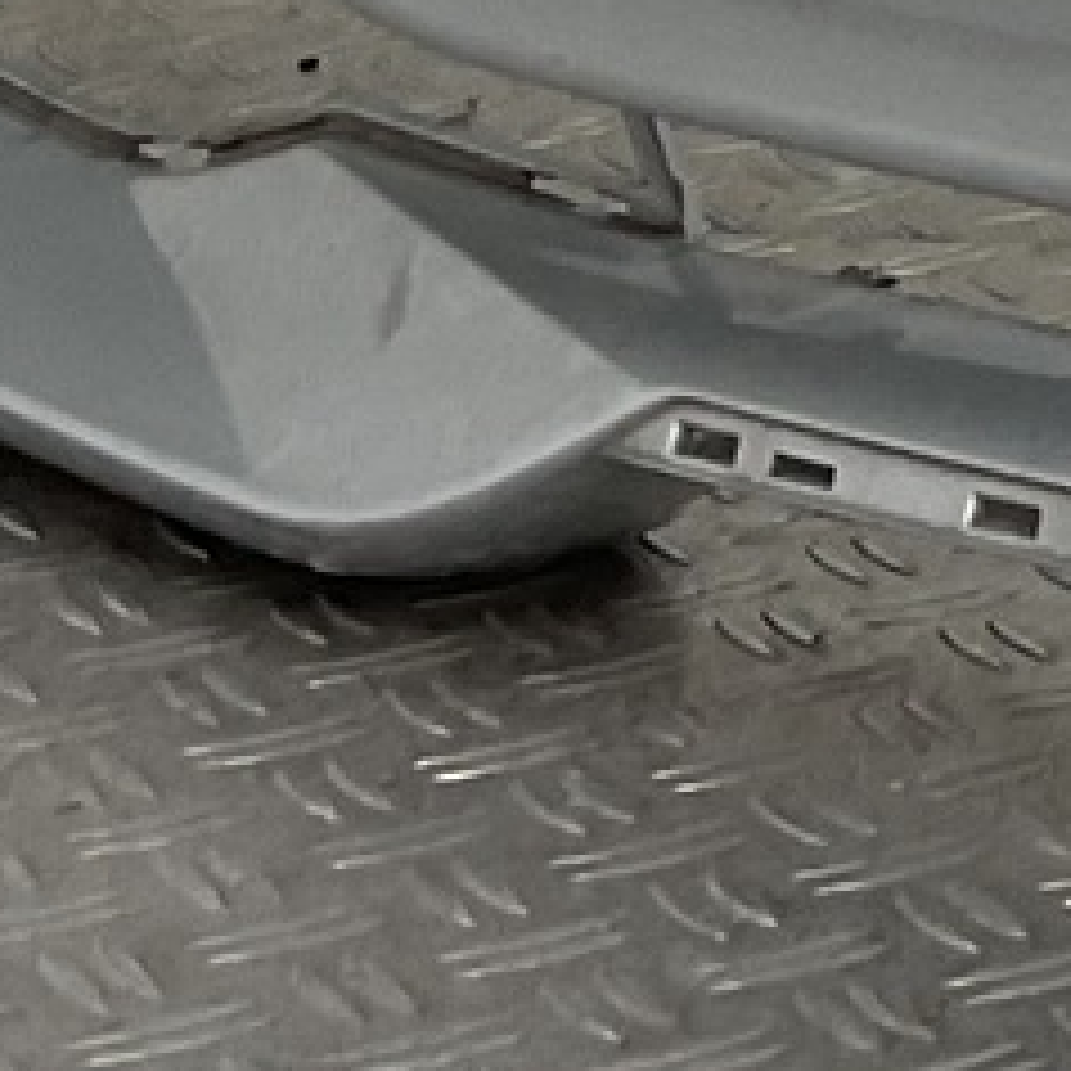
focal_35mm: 217
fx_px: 7596
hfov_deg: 7.1
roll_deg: -2.3
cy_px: -1004
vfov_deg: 7.7
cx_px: 3352
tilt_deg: -7.0
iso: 16
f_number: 1.8
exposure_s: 1/180
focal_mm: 3
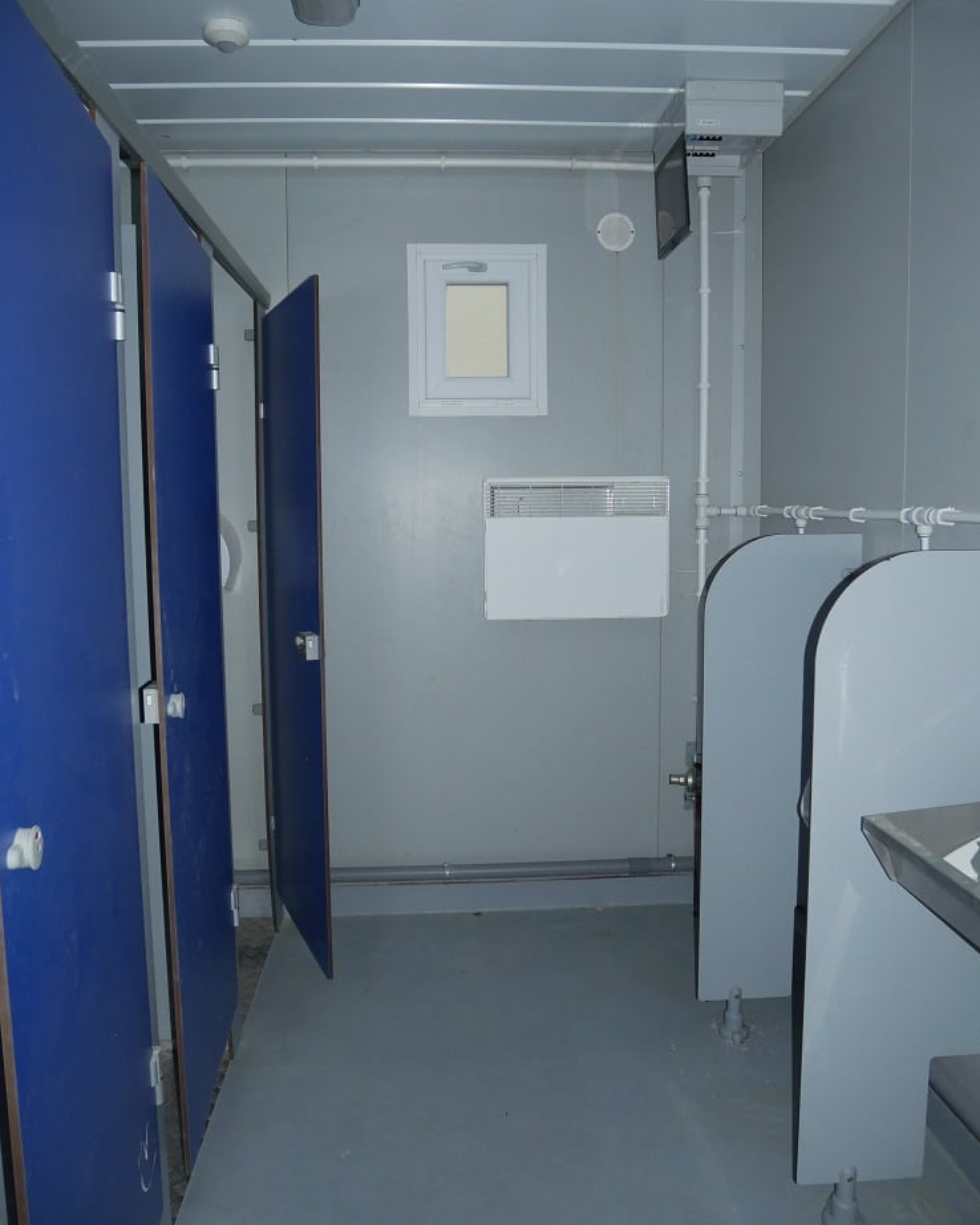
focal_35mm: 26
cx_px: 478
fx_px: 943
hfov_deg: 54.9
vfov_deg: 66.0
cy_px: 599
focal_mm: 12
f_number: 3.5
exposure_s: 1/50
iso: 800
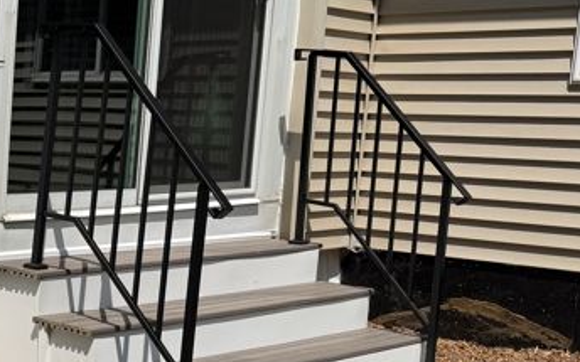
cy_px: 296
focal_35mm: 71
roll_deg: -0.9
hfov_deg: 25.3
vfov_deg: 18.2
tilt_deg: -9.2
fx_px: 1122
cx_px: -158
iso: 80
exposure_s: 1/9009
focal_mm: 6.76
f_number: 1.78
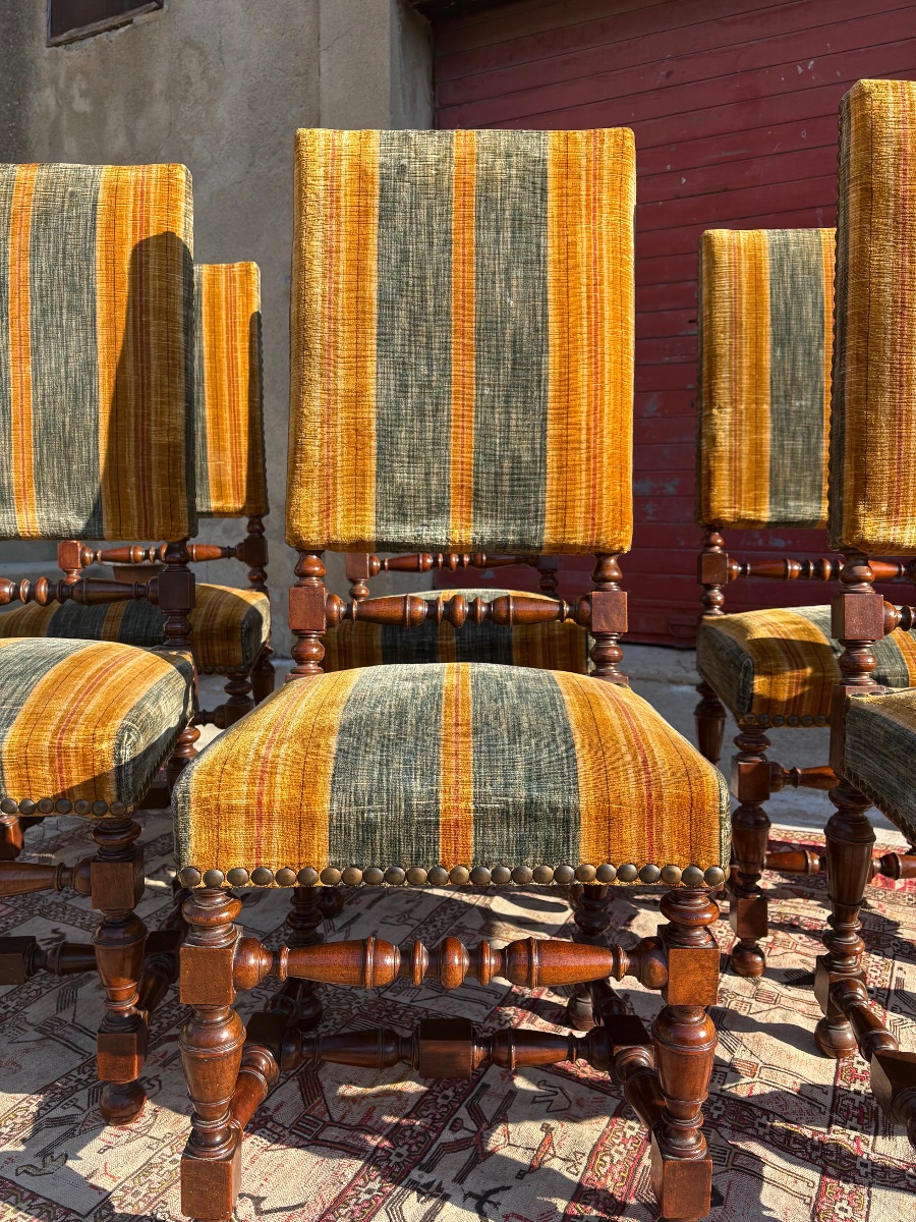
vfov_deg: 67.3
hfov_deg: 53.1
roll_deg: -0.5
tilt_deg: -5.8
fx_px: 917
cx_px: 458
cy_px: 611
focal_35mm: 26
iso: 50
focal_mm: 5.96
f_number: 1.6
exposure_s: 1/959
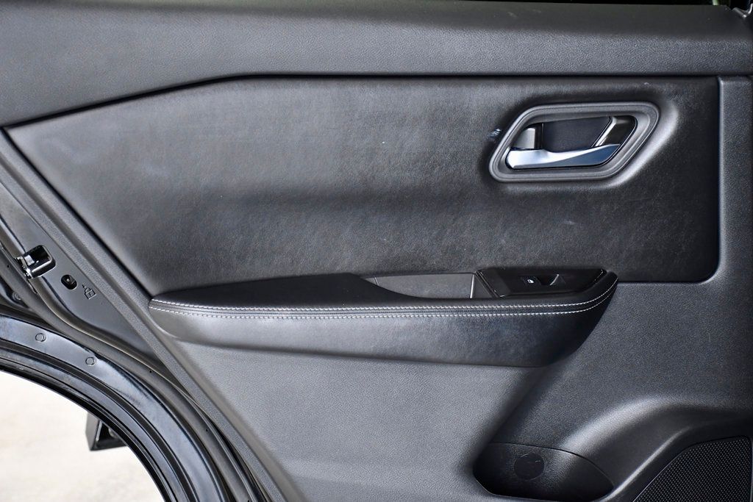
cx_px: 376
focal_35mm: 67
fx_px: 1402
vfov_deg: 20.3
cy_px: 251
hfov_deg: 30.1
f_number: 4.5
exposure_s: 1/200
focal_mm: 45
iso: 2500
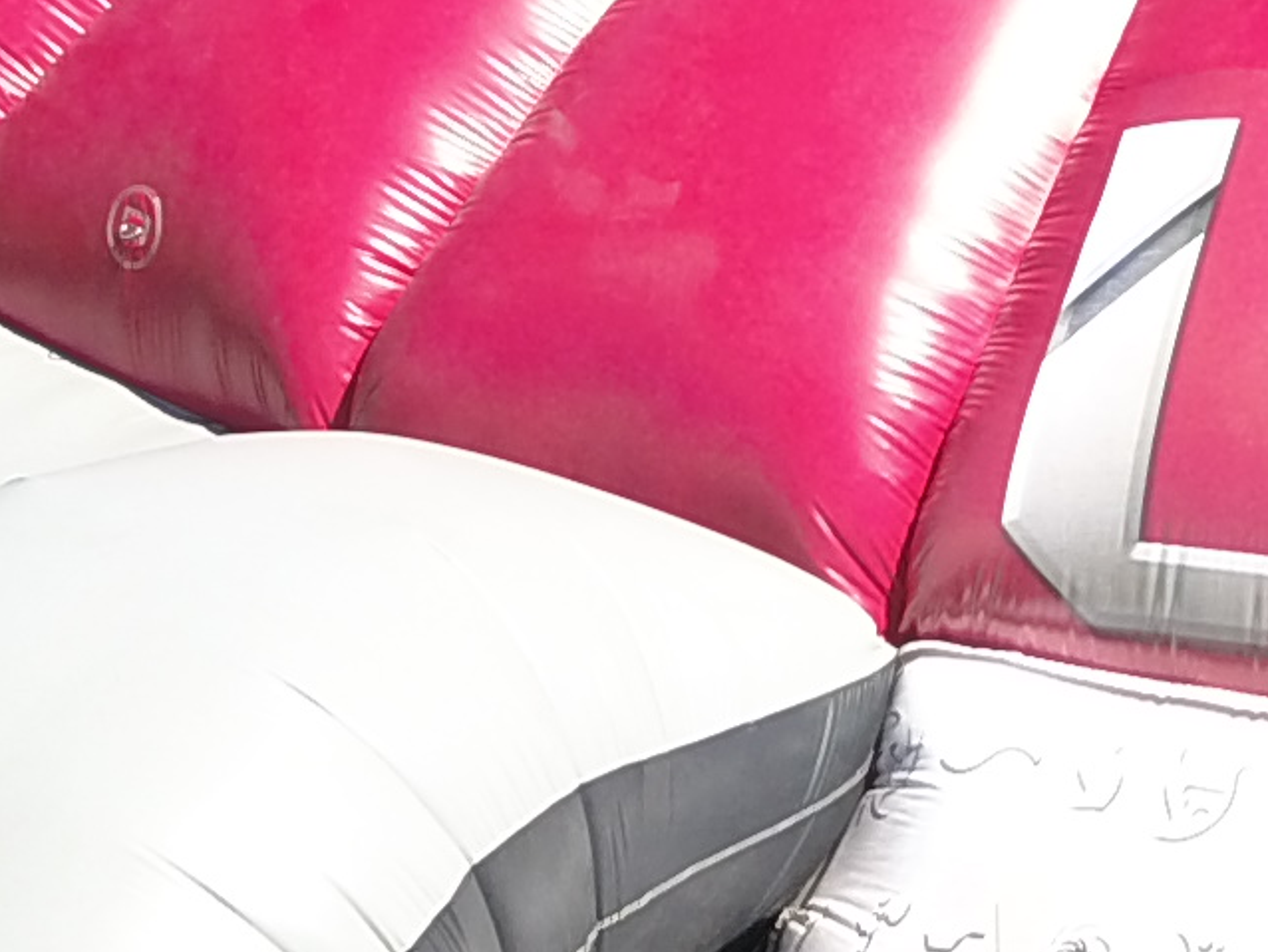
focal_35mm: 163
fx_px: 5973
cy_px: -169
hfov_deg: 11.6
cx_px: 1906
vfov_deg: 9.0
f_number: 2.2
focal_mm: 4.73
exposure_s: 1/758
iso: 100
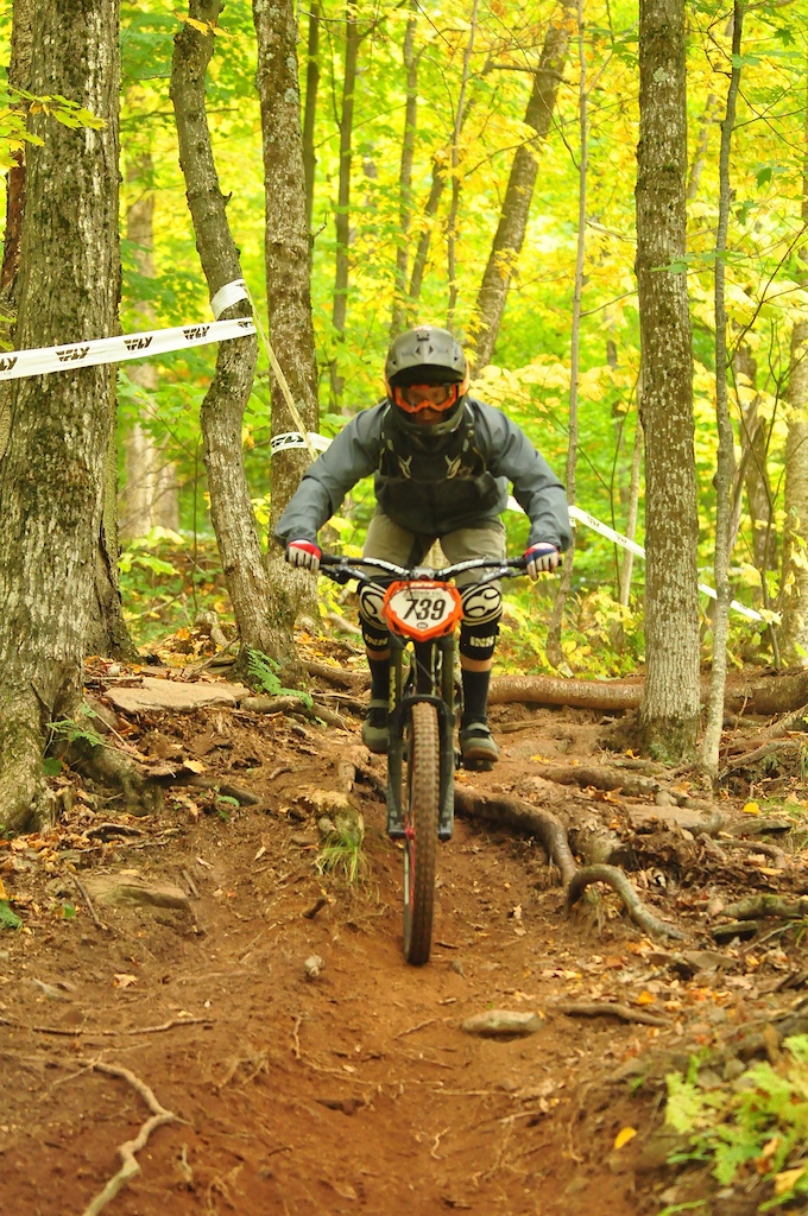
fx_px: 4152
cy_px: 608
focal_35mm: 123
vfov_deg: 16.7
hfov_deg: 11.1
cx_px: 404
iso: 2500
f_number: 3.5
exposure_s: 1/400
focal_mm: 82
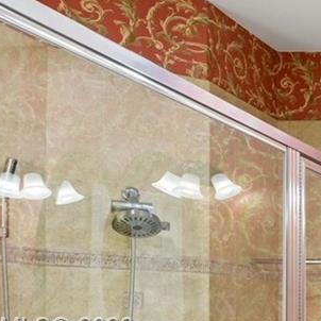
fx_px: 661
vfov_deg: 25.8
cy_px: 328
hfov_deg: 18.0
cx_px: 653
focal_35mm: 63
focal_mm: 14
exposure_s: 1/8
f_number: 9
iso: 200
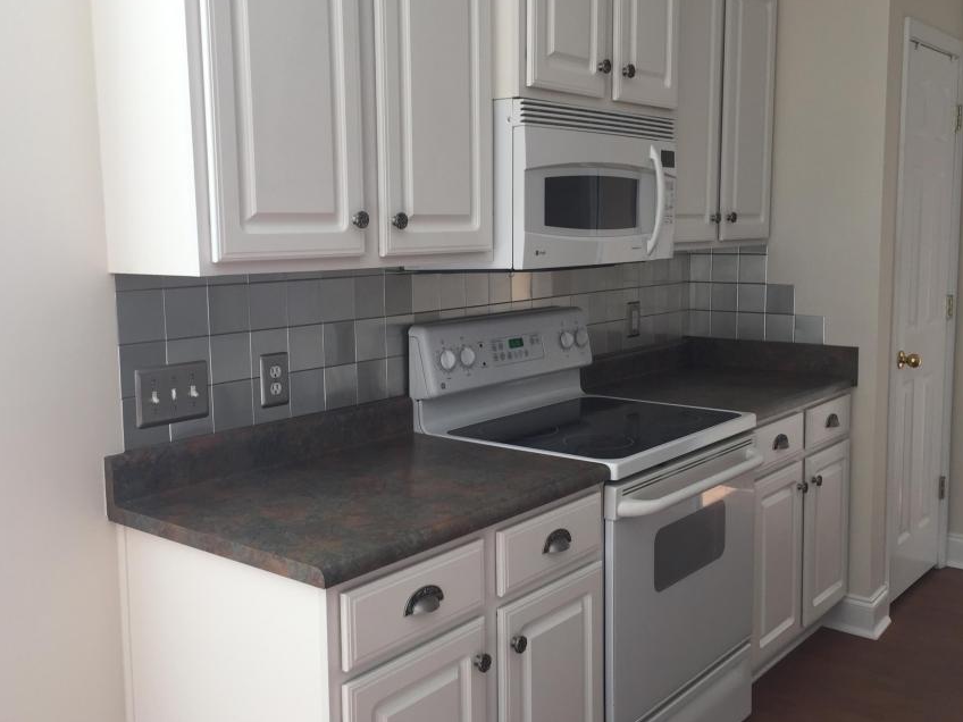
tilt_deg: -6.5
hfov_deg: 52.6
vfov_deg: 40.7
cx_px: 469
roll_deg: +0.5
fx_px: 974
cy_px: 352
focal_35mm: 35
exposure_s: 1/60
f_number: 2.2
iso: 32
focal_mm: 4.15
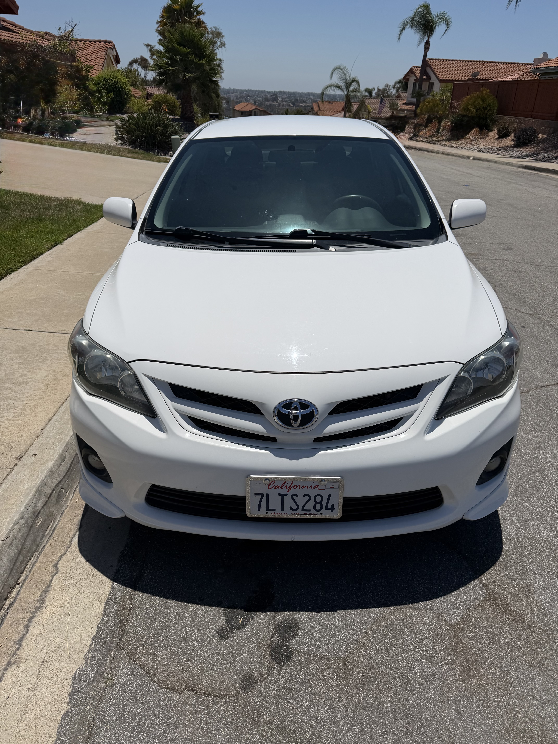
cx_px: 279
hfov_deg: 56.8
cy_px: 372
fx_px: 516
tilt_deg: -28.3
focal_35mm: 24
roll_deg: -2.6
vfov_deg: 71.6
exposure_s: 1/17544
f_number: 1.78
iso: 80
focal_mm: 6.76
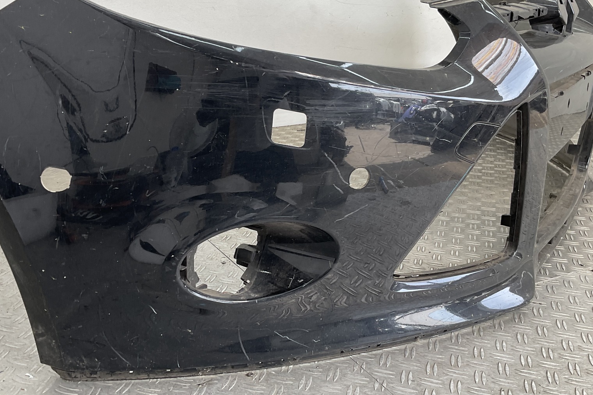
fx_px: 659
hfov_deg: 48.4
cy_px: 203
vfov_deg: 33.4
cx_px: 281
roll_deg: -1.8
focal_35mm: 40
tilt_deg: -21.6
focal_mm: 3
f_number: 1.8
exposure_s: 1/115
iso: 16
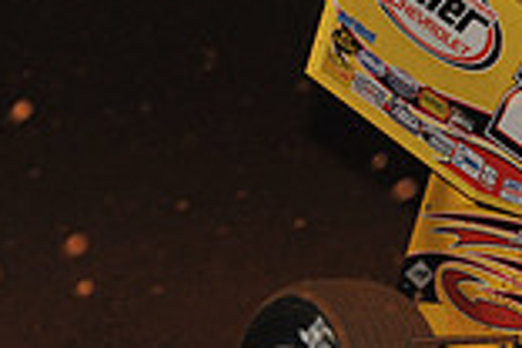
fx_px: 6466
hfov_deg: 4.6
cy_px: 301
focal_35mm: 446
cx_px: 646
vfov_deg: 3.1
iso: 1250
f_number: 7.1
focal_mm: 120
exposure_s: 1/320
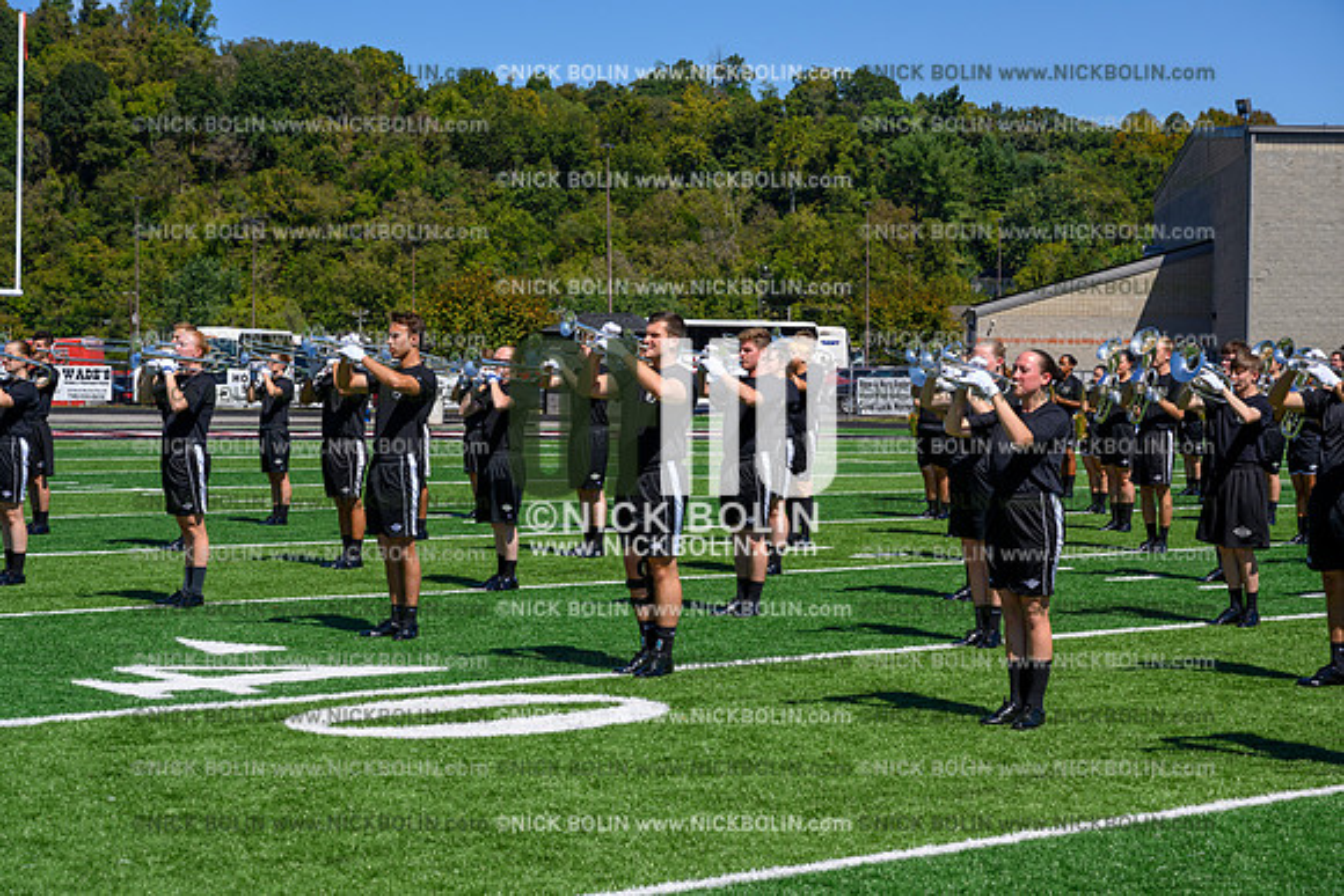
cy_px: 448
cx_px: 672
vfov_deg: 19.5
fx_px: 2614
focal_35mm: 70
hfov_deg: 28.8
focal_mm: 70
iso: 160
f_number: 8
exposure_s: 1/500
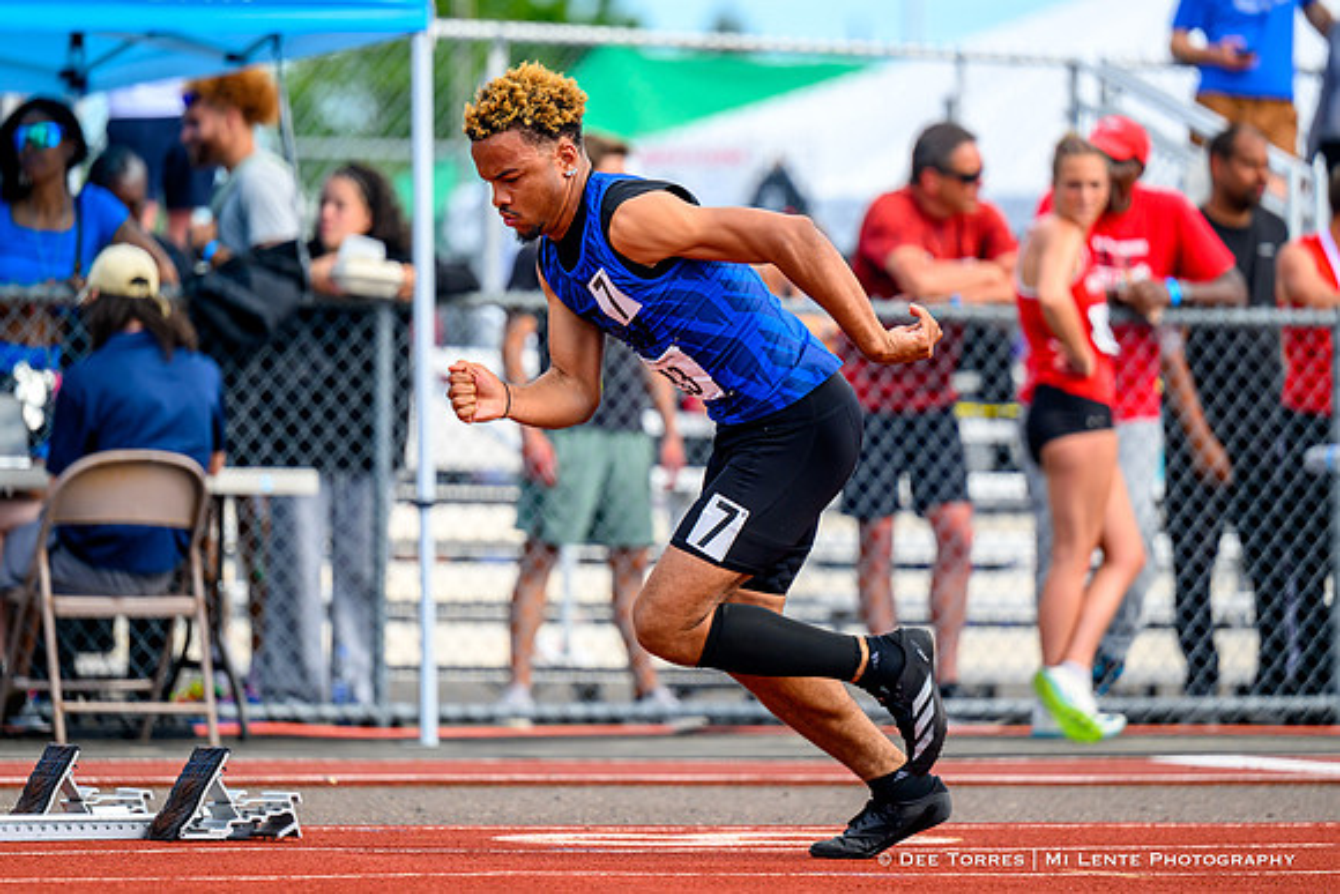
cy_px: 386
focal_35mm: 224
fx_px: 8341
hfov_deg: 9.2
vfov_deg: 6.1
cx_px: 720
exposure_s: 1/2000
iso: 200
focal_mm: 185
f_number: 2.8
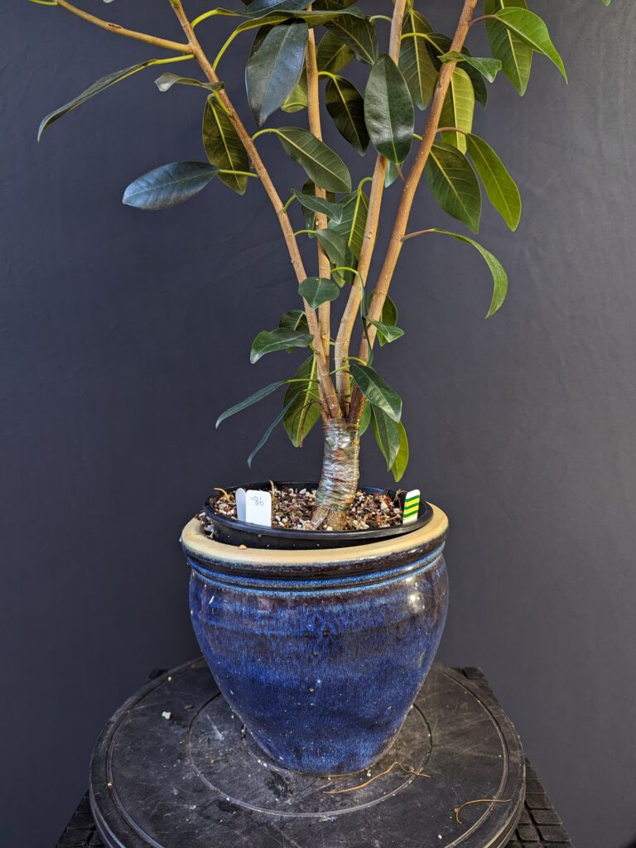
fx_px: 588
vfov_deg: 71.6
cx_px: 318
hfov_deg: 56.8
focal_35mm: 24
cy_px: 424
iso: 164
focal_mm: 6.81
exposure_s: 1/100
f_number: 1.85
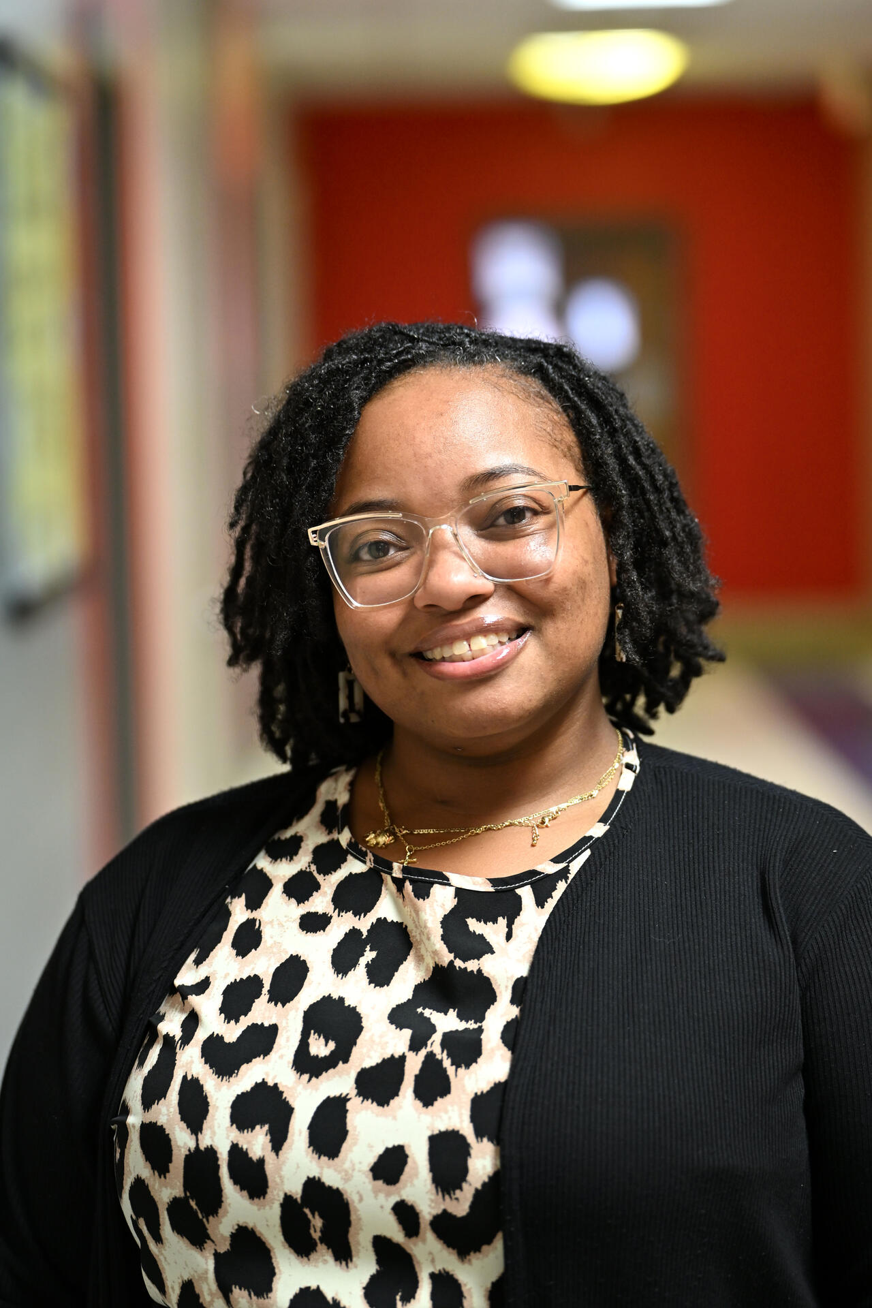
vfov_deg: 19.5
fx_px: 3815
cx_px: 436
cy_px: 654
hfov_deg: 13.0
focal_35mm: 105
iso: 1250
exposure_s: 1/100
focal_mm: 105
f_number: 2.8
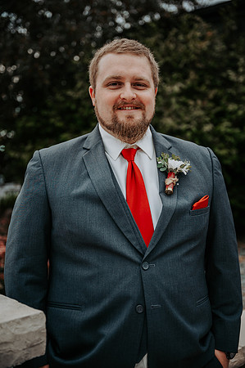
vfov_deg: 37.6
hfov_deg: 25.5
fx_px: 542
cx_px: 122
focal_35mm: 53
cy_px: 184
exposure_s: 1/1000
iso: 200
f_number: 2.8
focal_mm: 53
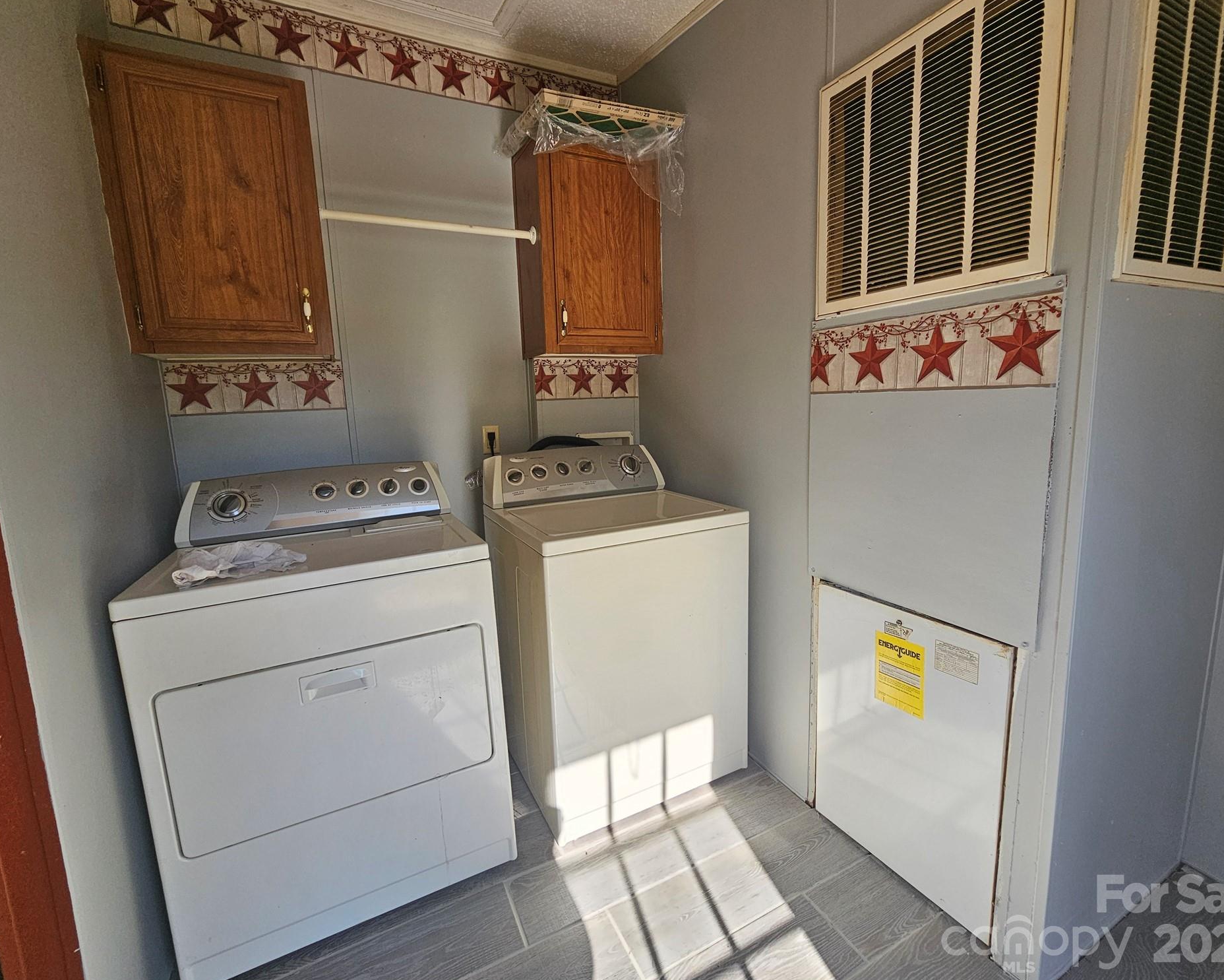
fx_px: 507
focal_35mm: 14
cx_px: 639
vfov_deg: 88.0
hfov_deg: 100.6
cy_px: 492
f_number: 2.2
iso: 80
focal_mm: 2.2
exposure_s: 1/359
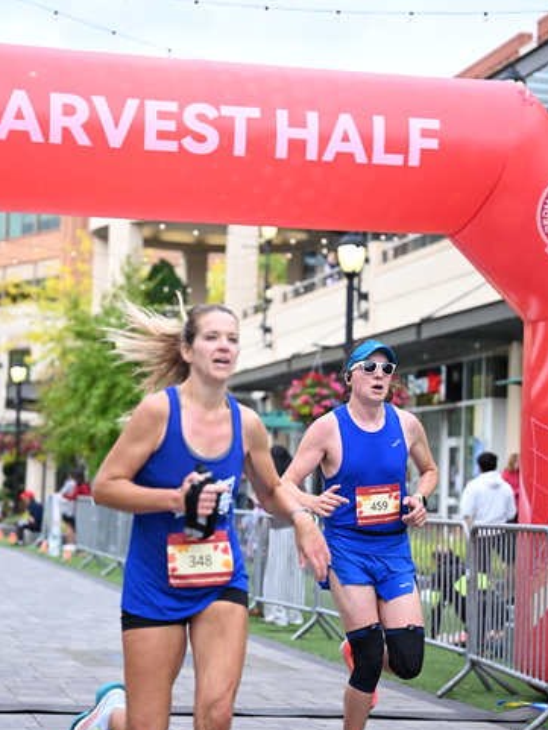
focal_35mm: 89
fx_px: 1878
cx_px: 277
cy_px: 416
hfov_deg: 16.6
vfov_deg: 22.0
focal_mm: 81
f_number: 2.8
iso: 1000
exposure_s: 1/1600
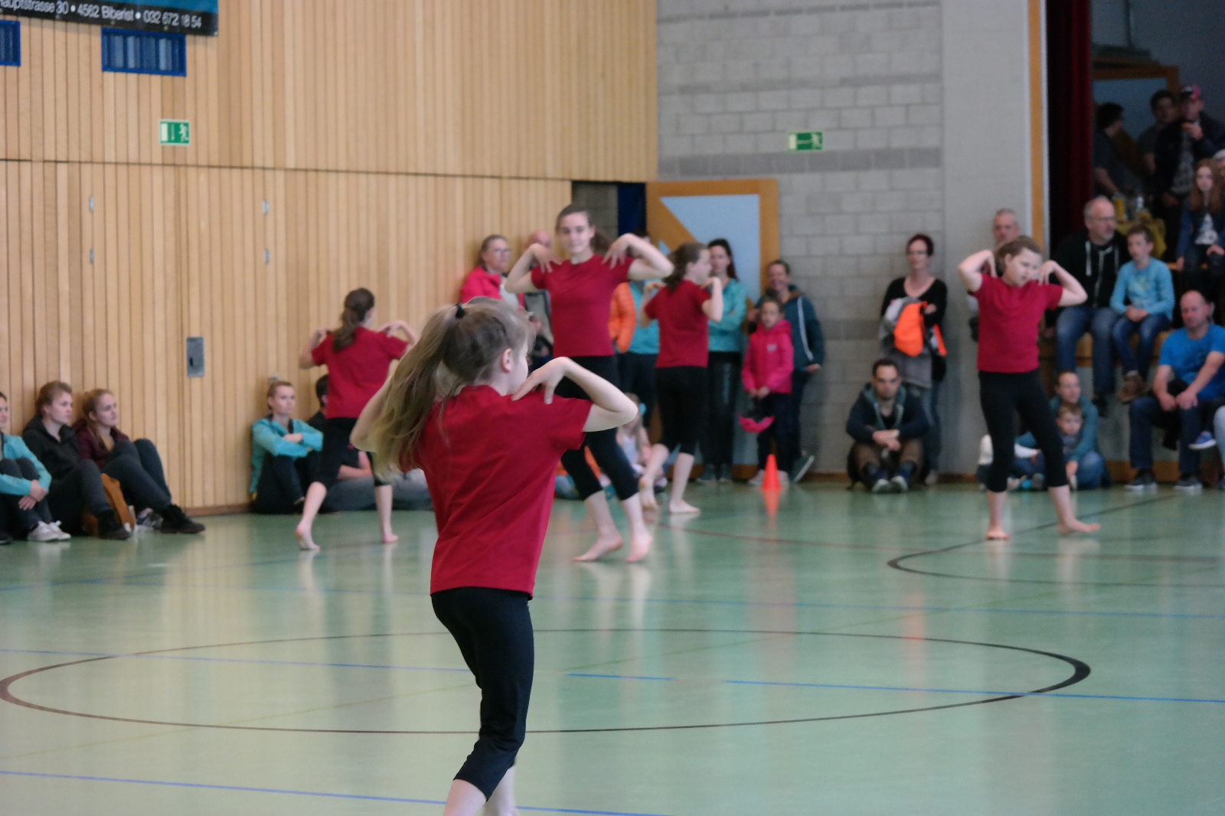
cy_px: 408
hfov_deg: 17.8
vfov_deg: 11.9
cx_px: 612
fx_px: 3912
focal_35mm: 115
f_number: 4.5
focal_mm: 75
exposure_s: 1/100
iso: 1600
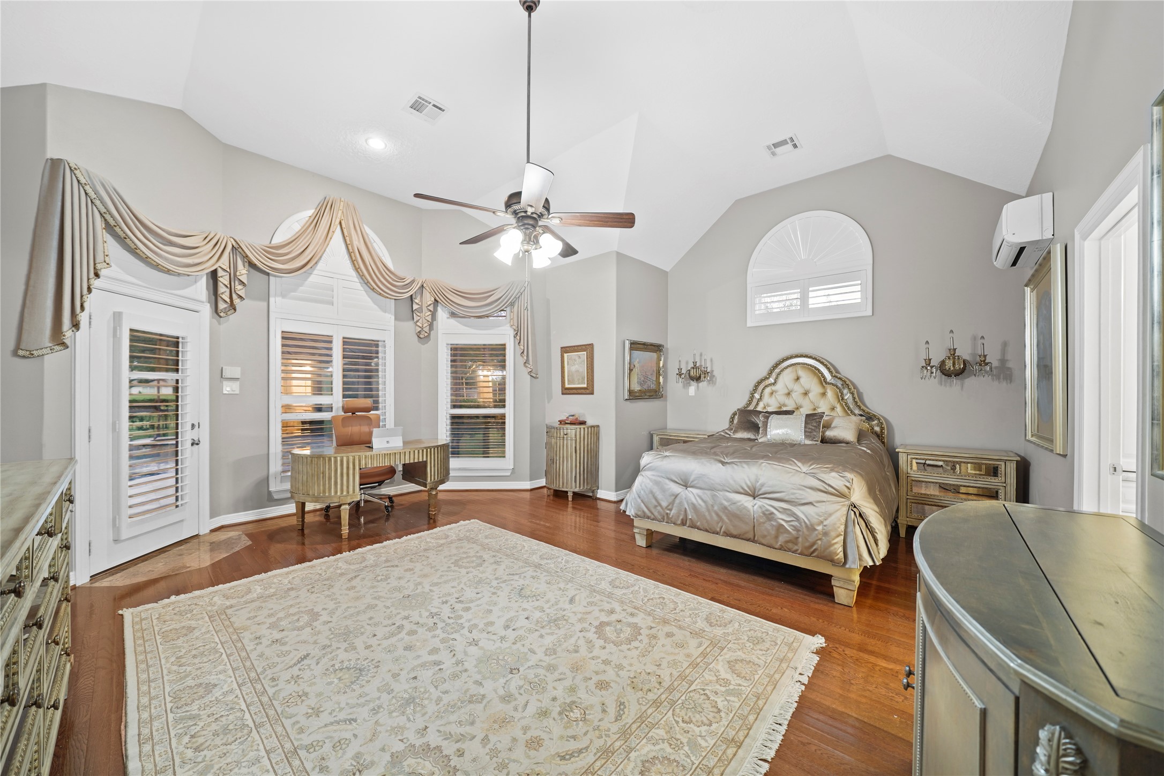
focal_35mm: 13
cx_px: 582
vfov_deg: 85.4
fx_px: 420
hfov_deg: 108.3
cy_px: 388
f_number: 5.6
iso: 400
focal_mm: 13
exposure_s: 2
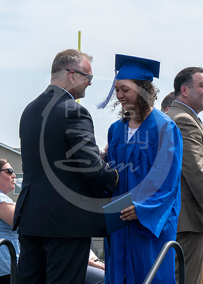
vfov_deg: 8.3
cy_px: 123
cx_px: -9
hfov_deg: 5.9
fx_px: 1970
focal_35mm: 244
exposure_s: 1/250
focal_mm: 70
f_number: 13
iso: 200
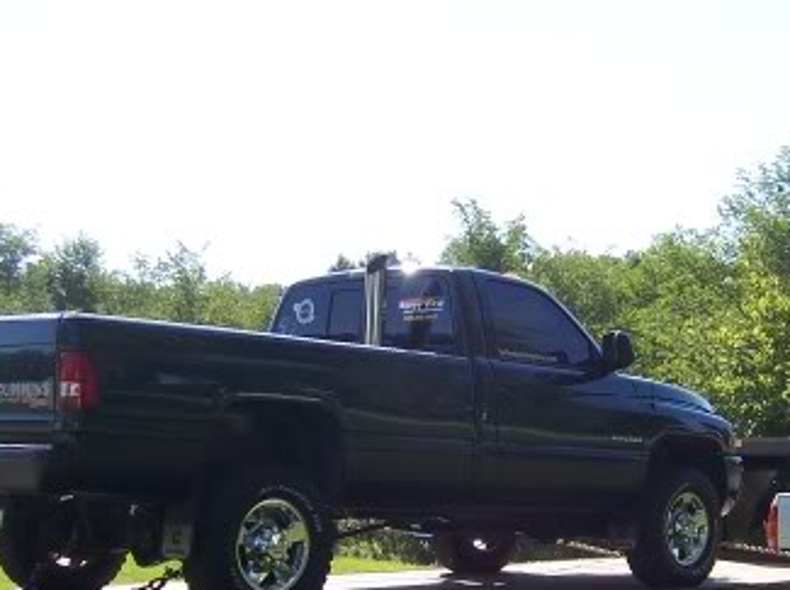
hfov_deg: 27.3
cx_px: 515
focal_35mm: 71
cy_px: 422
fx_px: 1619
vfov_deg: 20.6
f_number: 3
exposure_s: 1/750
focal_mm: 6
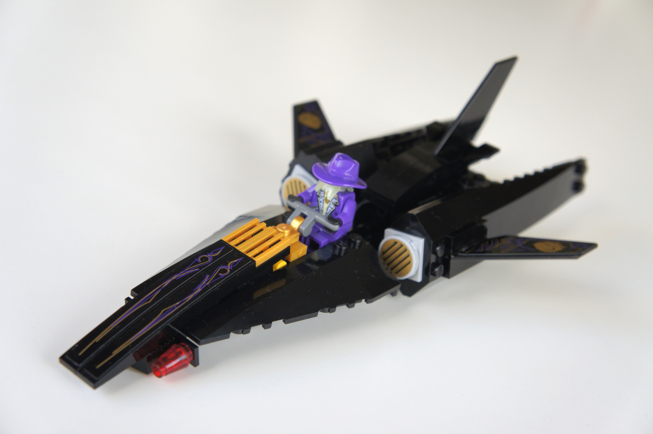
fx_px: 1006
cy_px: 217
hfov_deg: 36.0
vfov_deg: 24.4
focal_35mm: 56
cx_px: 326
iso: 200
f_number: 5
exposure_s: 1/80
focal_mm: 37
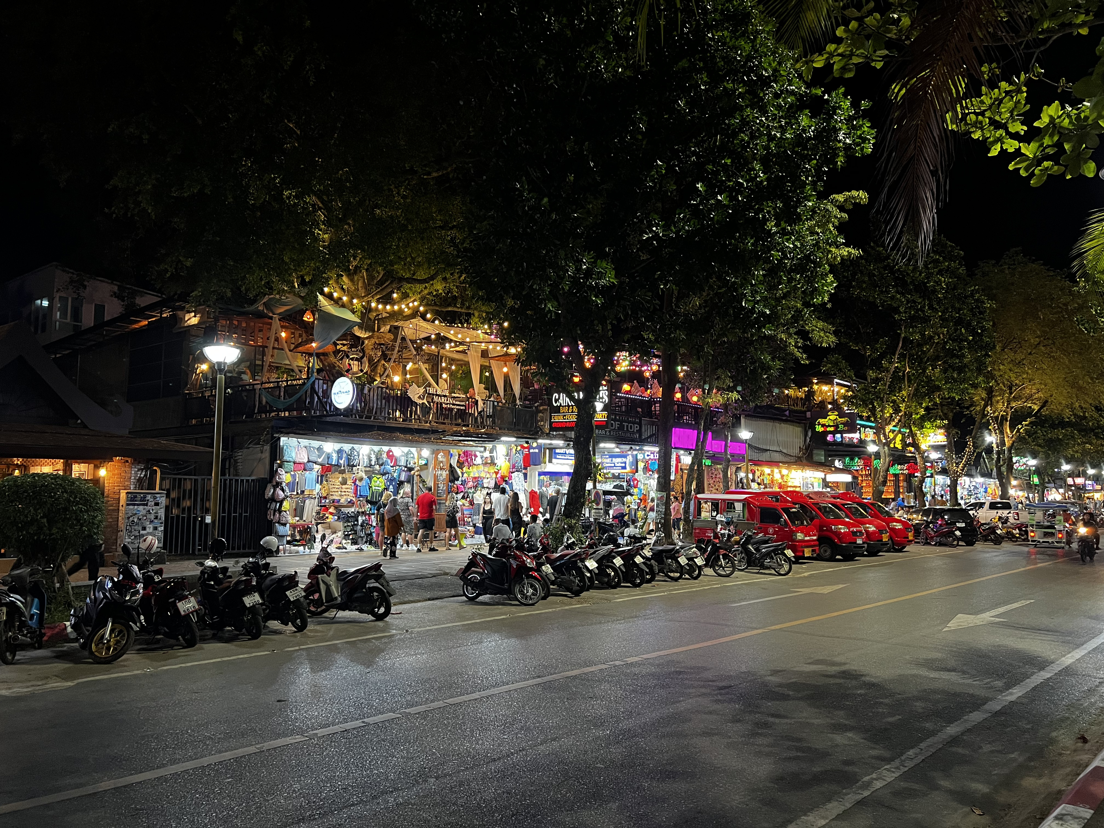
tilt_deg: +5.2
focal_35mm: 26
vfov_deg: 53.1
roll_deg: -0.1
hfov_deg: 67.3
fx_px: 829
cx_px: 552
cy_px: 414
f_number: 1.5
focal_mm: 5.7
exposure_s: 1/50
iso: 250
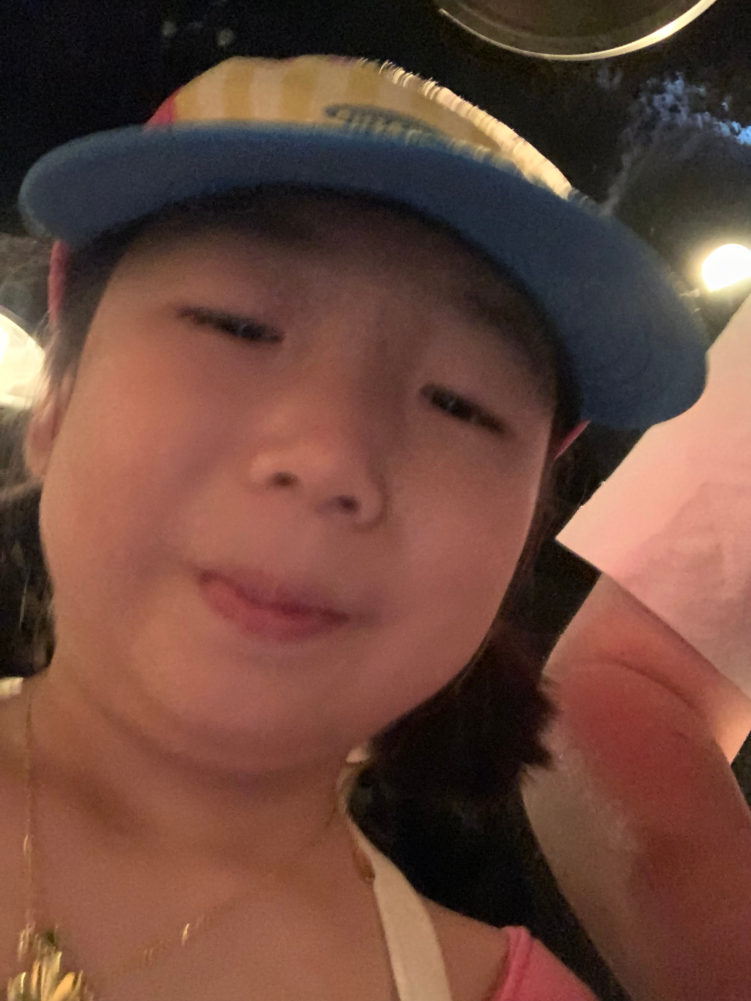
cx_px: 376
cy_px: 500
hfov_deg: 44.2
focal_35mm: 32
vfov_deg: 56.8
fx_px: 926
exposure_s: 1/17
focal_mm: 2.87
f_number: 2.2
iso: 1250
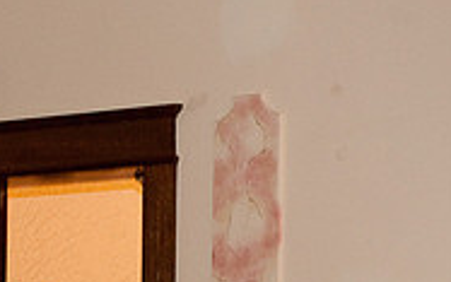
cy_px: 415
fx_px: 2717
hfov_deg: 9.3
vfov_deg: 5.9
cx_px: -109
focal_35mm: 221
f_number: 5.6
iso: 1600
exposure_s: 1/60
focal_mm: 70
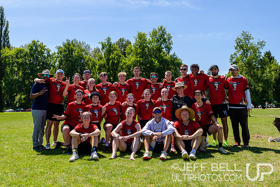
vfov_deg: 37.9
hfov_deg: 54.4
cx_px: 140
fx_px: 272
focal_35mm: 35
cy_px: 94
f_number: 5.6
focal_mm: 35
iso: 100
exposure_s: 1/500
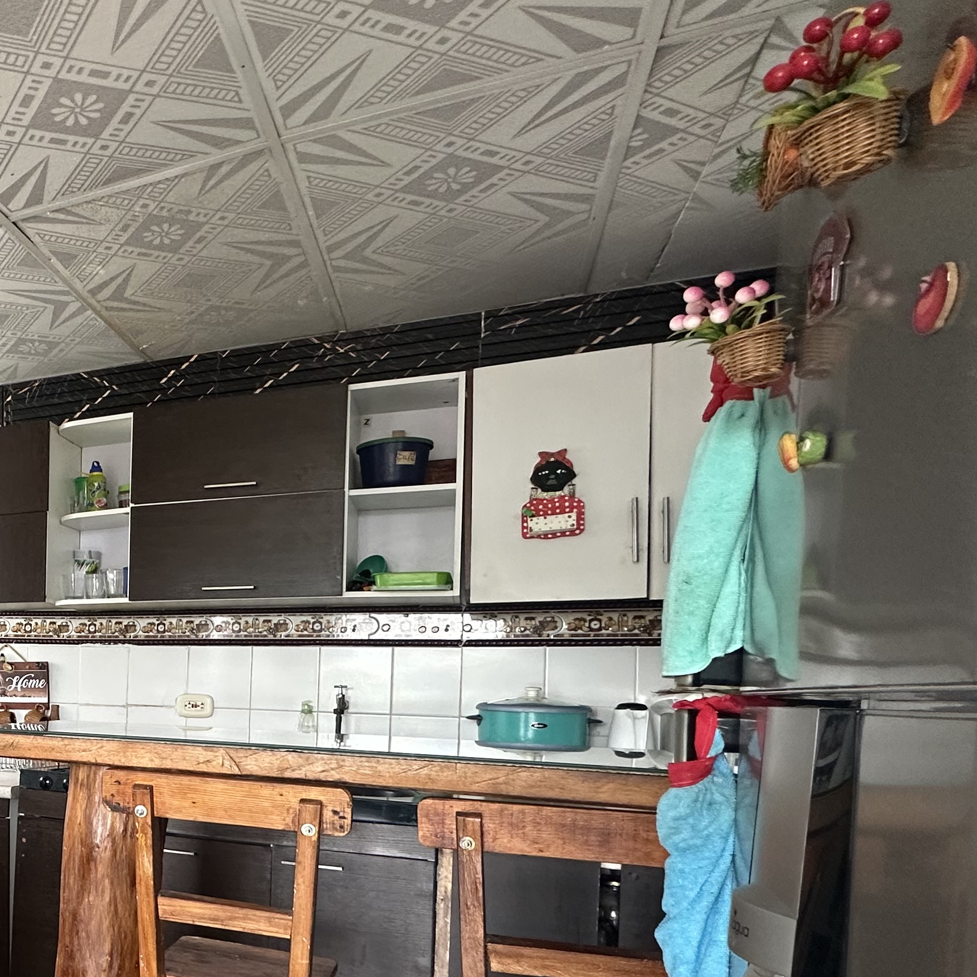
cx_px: -53
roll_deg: -1.7
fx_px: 926
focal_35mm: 29
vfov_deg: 53.9
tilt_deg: -0.7
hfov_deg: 44.8
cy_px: 693
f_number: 2.2
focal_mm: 2.22
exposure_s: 1/99
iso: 200
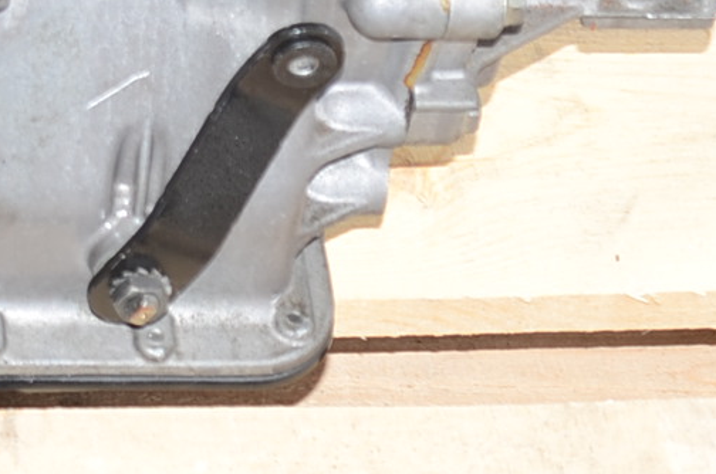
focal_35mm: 176
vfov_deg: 7.6
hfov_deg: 11.3
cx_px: -288
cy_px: -251
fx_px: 3494
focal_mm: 24
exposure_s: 1/125
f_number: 4
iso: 100
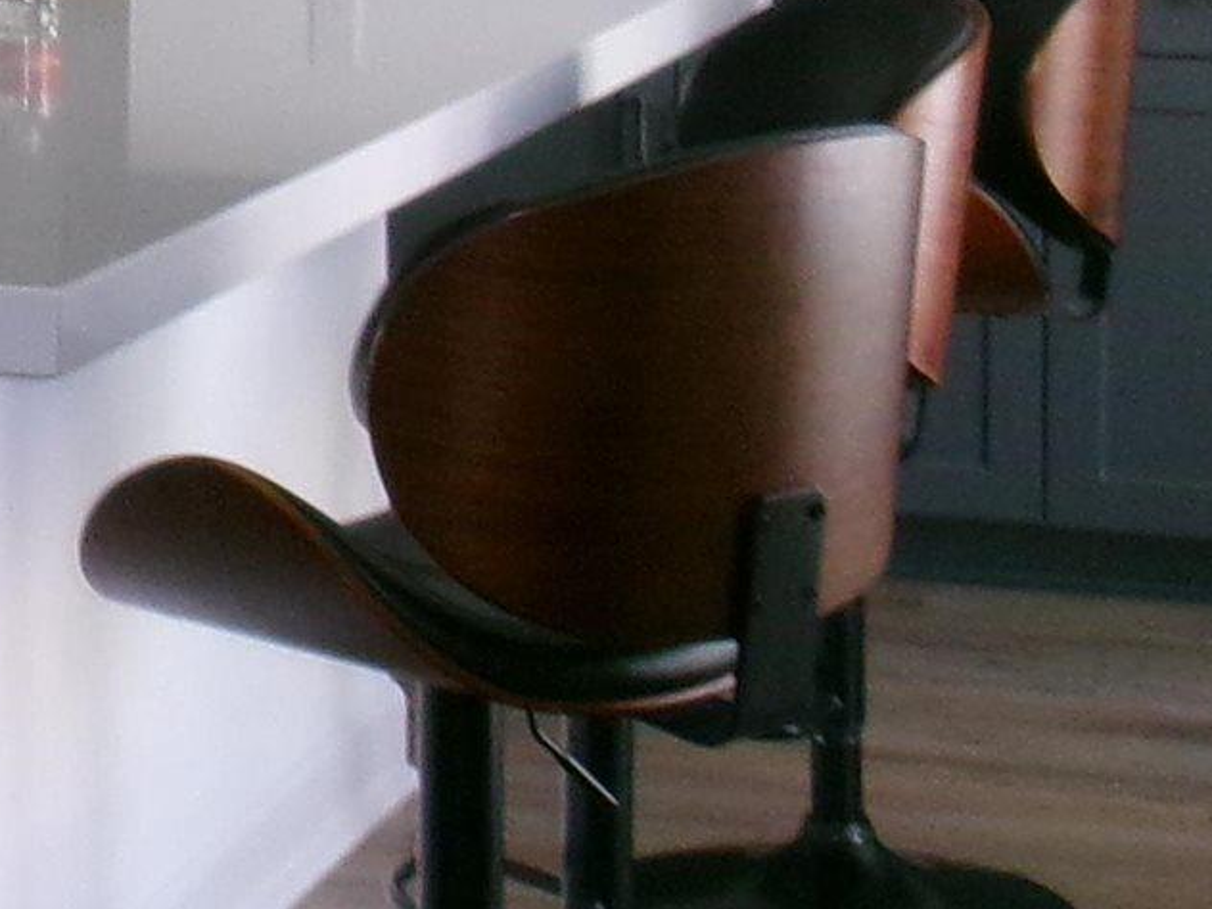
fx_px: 4762
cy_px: -286
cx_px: -736
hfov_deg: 13.5
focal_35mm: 136
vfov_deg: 10.7
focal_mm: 5.1
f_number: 3.9
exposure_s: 1/34
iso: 200
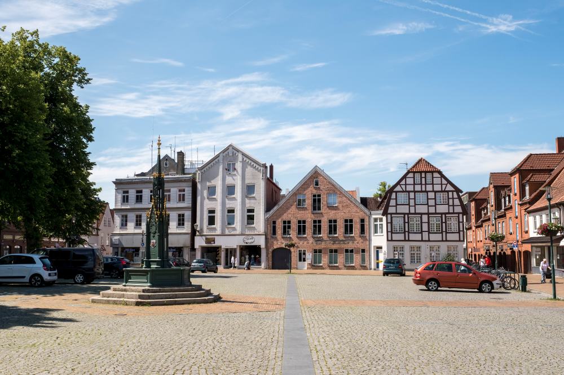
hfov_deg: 53.1
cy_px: 188
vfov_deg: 36.8
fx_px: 564
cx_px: 282
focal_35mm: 36
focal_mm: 24.2
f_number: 11
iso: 400
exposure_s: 1/450
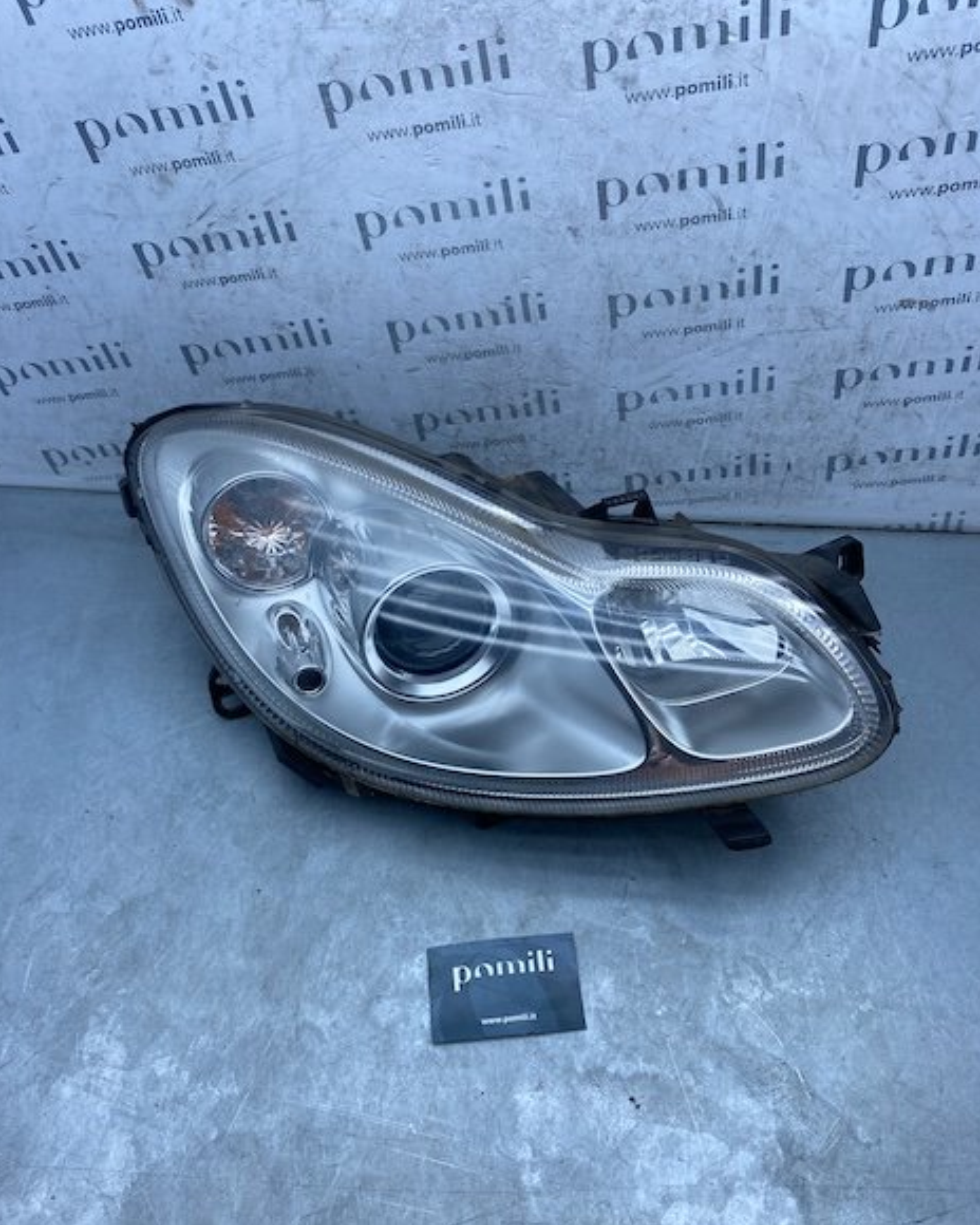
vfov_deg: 62.1
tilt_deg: -52.6
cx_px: 492
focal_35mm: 28
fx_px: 1015
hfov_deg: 51.5
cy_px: 661
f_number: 1.8
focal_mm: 4.25
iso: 32
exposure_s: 1/1025
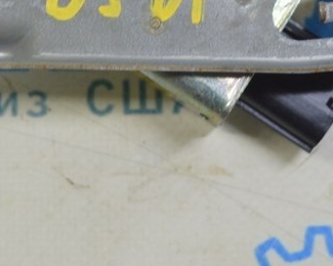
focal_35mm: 142
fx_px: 1399
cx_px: 159
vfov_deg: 10.7
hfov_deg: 13.6
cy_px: -27
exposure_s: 1/20
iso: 400
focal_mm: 32
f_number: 5.6
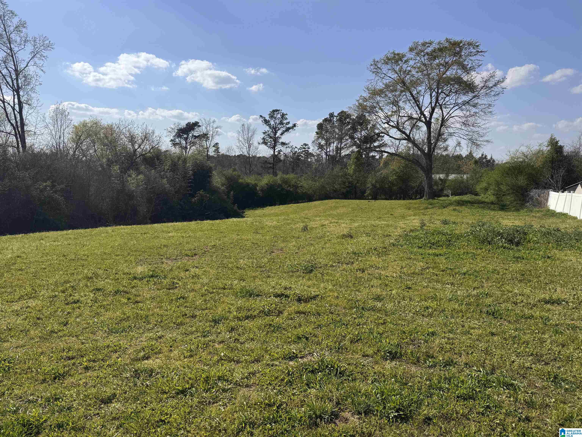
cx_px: 291
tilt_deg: -6.9
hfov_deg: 71.6
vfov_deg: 56.8
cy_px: 218
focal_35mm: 24
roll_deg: -1.1
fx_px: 404
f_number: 1.78
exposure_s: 1/7092
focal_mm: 6.76
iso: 80
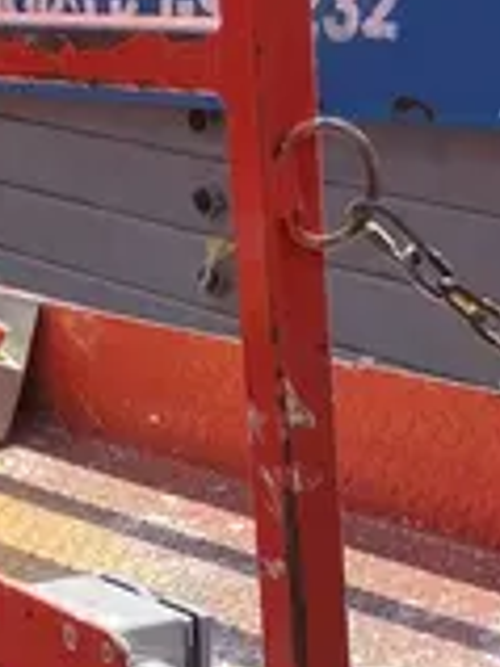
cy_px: 489
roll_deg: +4.0
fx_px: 2488
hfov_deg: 11.3
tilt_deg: -13.9
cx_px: -17
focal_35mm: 129
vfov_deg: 15.2
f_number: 1.8
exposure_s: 1/1156
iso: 32
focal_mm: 3.99
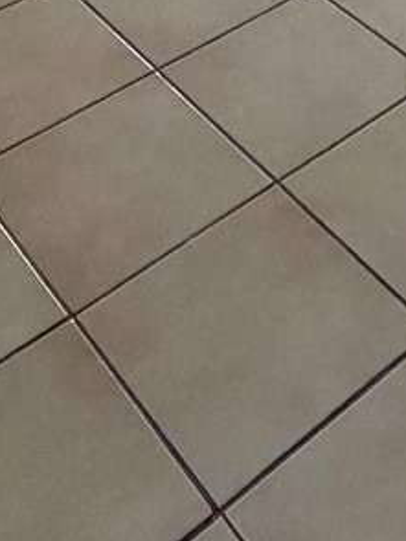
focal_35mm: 76
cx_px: 389
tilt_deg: -17.6
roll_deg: -0.5
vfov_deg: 19.9
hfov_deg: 18.9
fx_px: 1189
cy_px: -392
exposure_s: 1/111
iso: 320
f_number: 2.2
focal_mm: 2.22
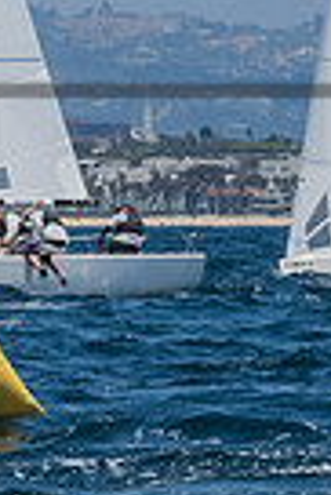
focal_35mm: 670
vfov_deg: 3.1
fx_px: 9216
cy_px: 175
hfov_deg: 2.0
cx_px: -658
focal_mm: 105
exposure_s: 1/1600
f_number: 14
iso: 640
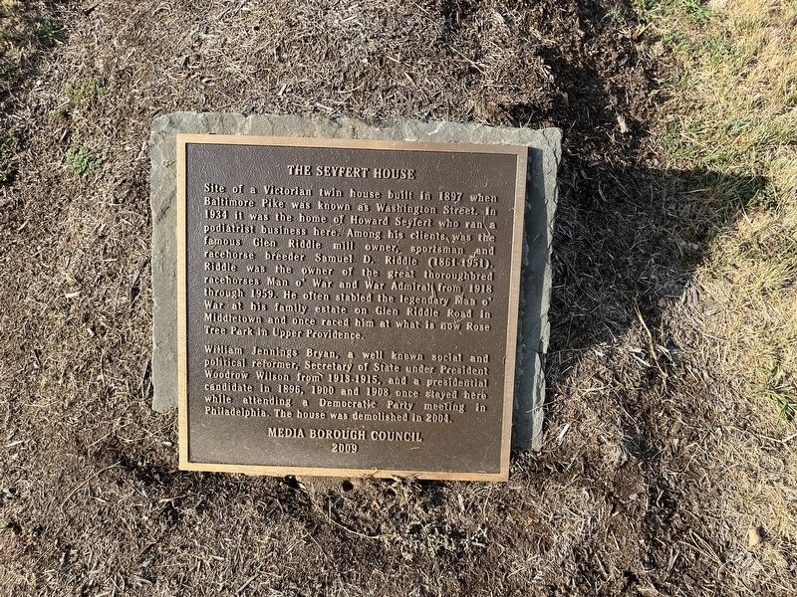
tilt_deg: -51.6
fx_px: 599
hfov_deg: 67.3
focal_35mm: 26
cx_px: 398
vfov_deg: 53.1
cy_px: 298
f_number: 1.6
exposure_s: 1/951
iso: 50
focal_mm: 5.1
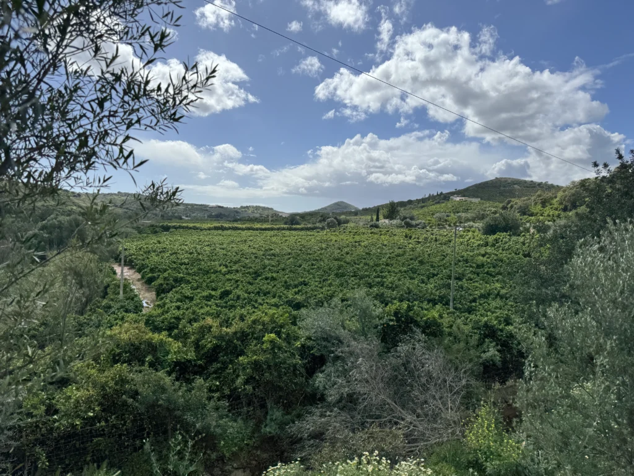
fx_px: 440
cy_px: 238
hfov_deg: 71.6
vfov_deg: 56.8
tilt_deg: -2.6
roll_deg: -0.9
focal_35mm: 24
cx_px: 317
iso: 80
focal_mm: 6.86
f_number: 1.78
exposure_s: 1/9009
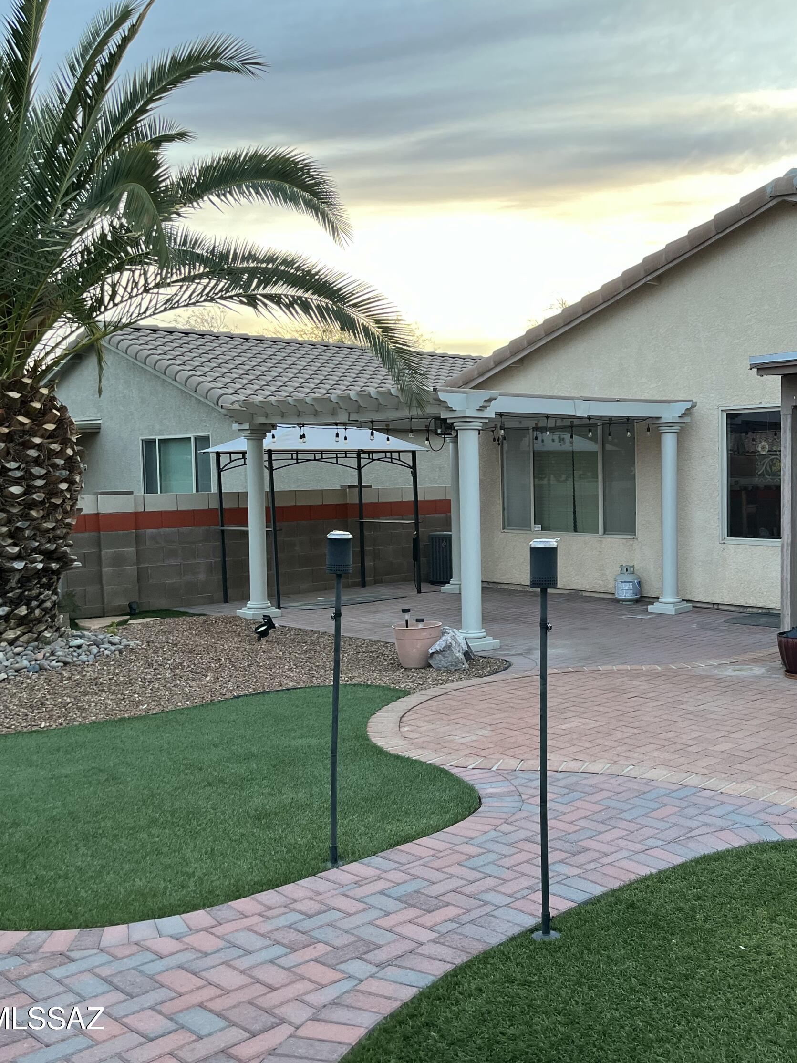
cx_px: 601
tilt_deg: -1.7
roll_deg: +0.8
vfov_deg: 52.6
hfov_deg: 39.5
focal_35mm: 35
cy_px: 531
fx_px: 1075
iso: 125
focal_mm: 5.1
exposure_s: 1/118
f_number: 1.6
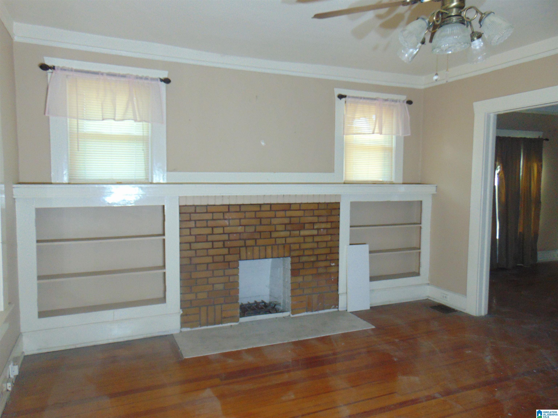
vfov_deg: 54.9
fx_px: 403
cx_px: 279
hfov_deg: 69.4
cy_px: 209
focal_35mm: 25
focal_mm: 4.5
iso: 200
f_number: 3
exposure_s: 1/30
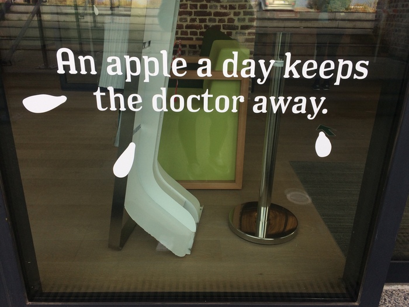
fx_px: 343
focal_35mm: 29
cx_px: 204
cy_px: 154
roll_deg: -1.8
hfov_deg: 61.7
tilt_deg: -24.7
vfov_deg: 48.2
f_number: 2.2
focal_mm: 4.15
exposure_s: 1/289
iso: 32
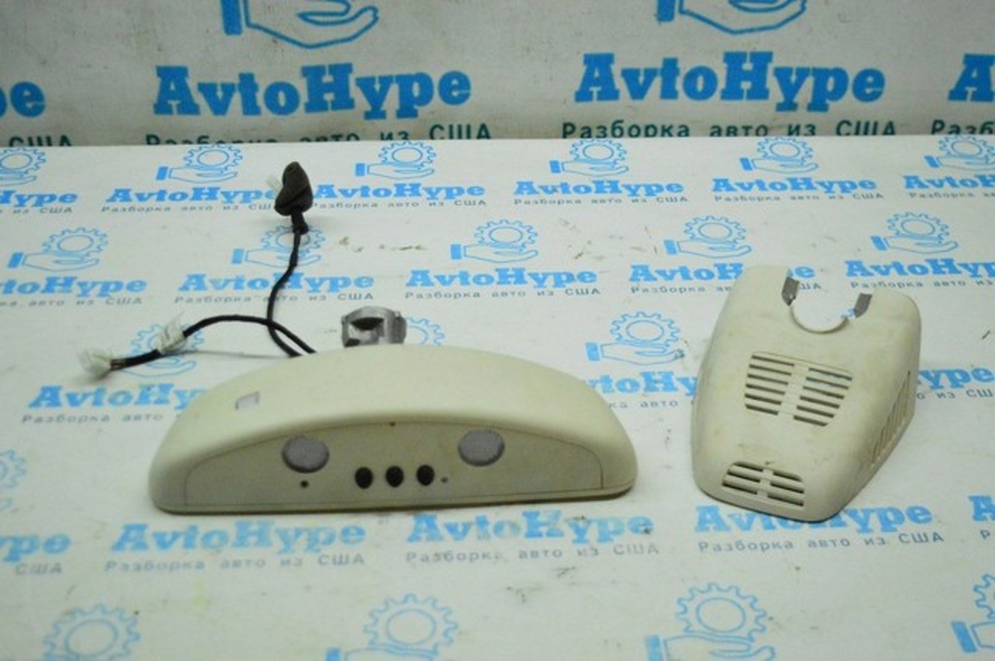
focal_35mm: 48
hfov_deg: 41.2
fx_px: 1325
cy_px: 330
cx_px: 498
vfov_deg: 28.0
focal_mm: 32
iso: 6400
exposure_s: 1/1000
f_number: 4.5
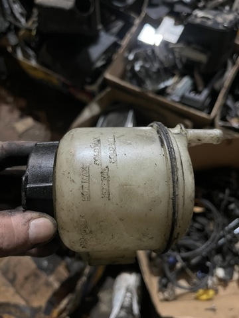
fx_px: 239
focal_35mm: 26
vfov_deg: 67.3
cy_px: 159
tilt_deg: -71.8
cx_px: 120
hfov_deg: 53.1
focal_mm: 5.1
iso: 500
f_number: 1.6
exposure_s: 1/25
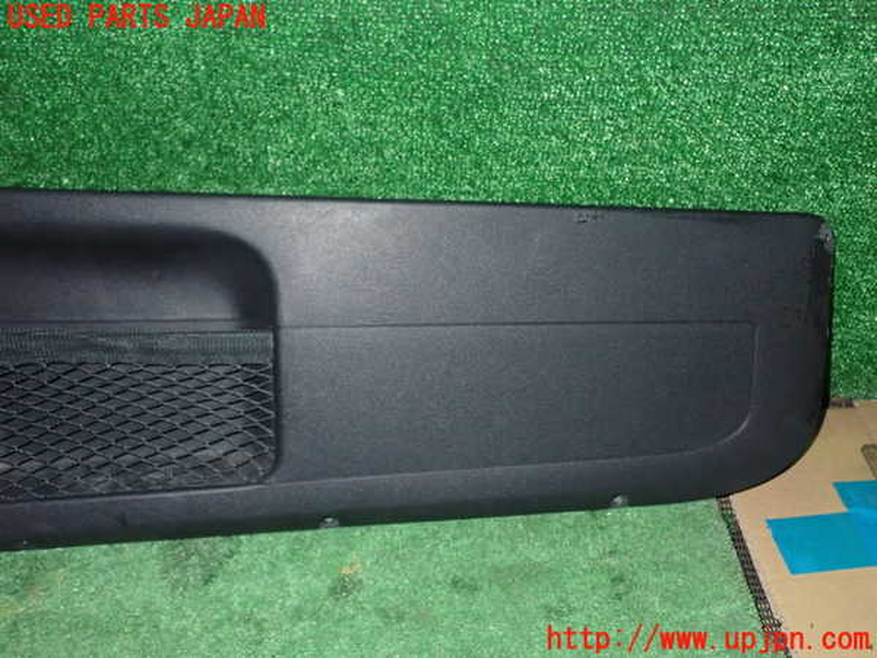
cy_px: 329
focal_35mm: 36
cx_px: 438
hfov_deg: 51.4
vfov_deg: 39.7
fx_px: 912
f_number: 7.1
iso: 800
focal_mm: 6.37
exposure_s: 1/40
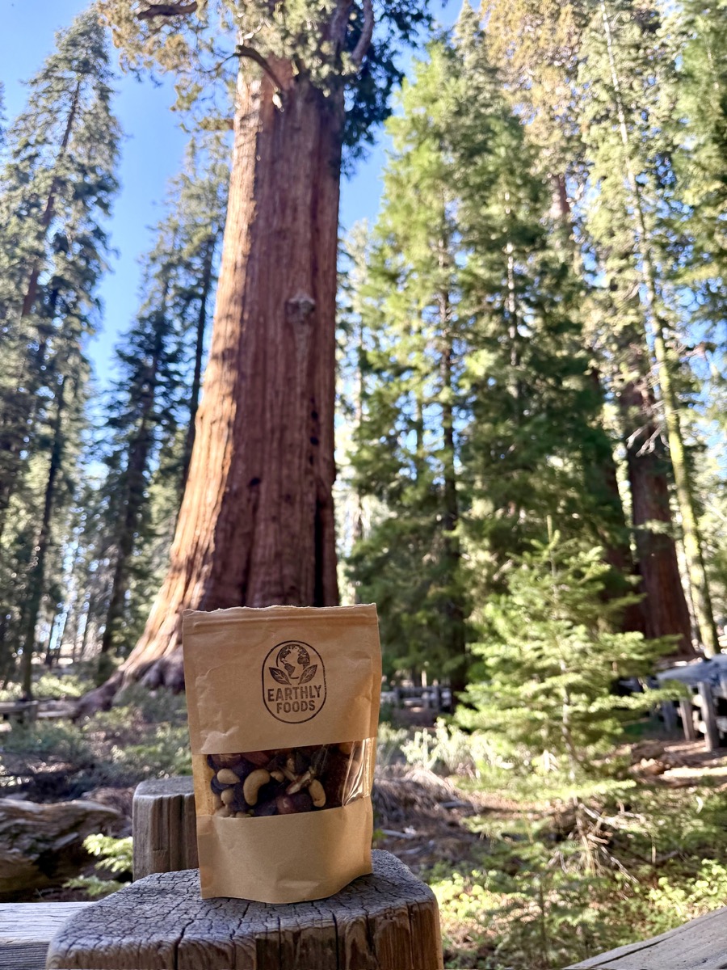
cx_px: 364
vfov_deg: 71.6
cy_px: 485
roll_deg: -2.2
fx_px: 672
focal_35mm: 24
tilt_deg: +22.7
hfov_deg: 56.8
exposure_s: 1/256
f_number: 1.78
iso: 80
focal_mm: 6.76
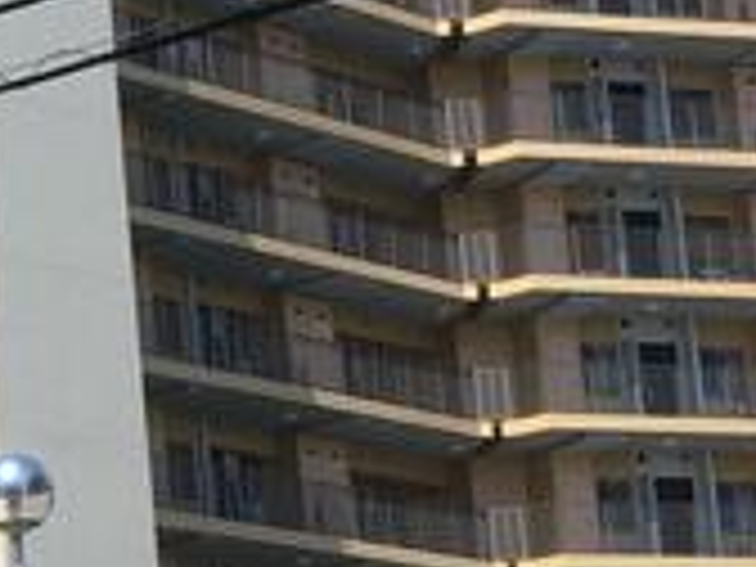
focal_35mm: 184
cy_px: 234
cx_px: -434
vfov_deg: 8.1
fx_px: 4018
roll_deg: +2.3
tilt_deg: +14.5
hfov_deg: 10.3
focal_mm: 4.15
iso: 25
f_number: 2.2
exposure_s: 1/1221
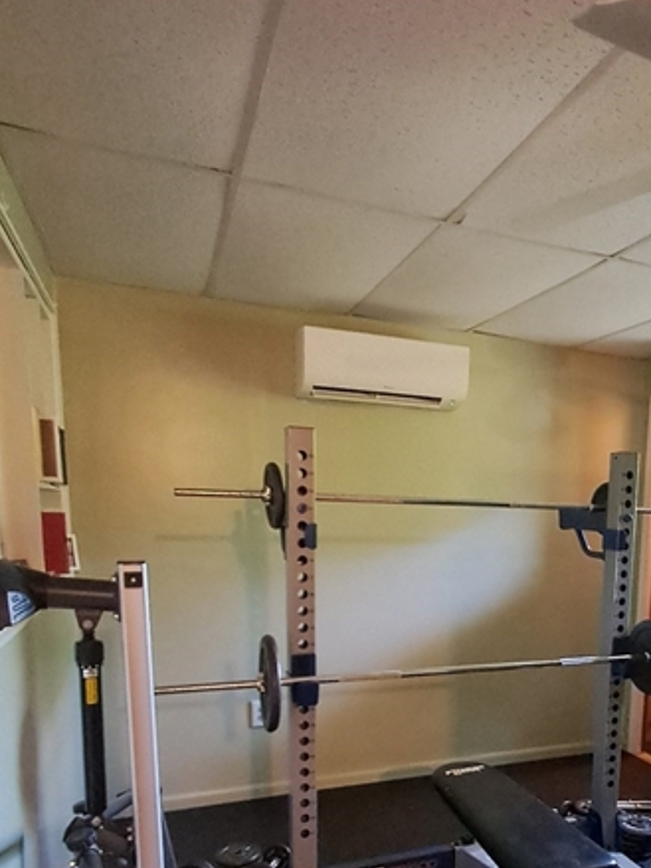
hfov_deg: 48.3
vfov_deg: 60.9
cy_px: 621
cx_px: 469
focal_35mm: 28
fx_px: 702
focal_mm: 1.64
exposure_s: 1/20
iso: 640
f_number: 2.2
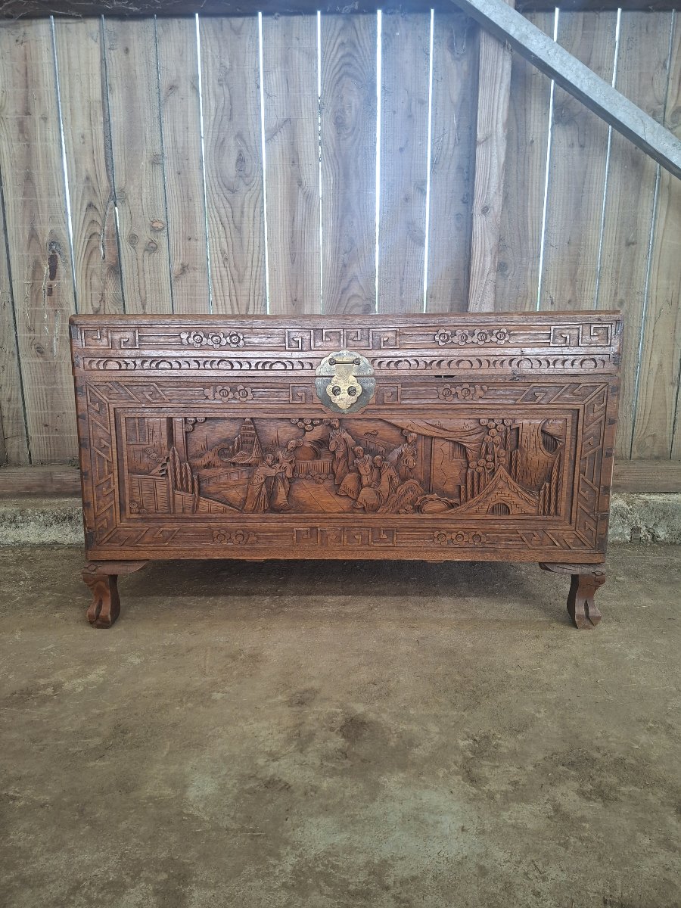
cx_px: 340
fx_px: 603
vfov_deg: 73.9
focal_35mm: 23
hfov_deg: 58.9
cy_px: 454
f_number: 1.8
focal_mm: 5.54
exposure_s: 1/100
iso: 250
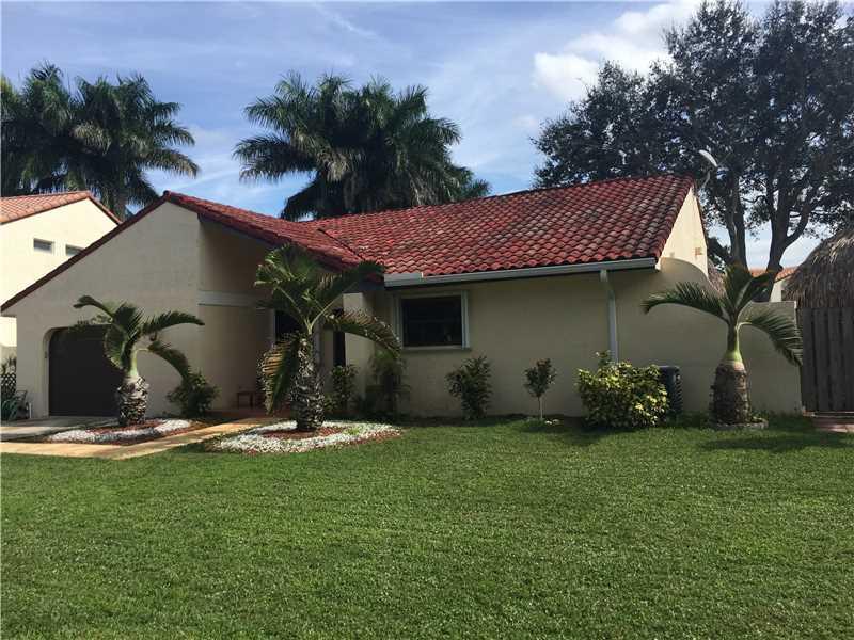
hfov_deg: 61.7
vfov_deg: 48.2
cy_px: 320
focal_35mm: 29
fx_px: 715
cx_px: 427
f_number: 2.2
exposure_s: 1/1980
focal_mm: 4.15
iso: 32
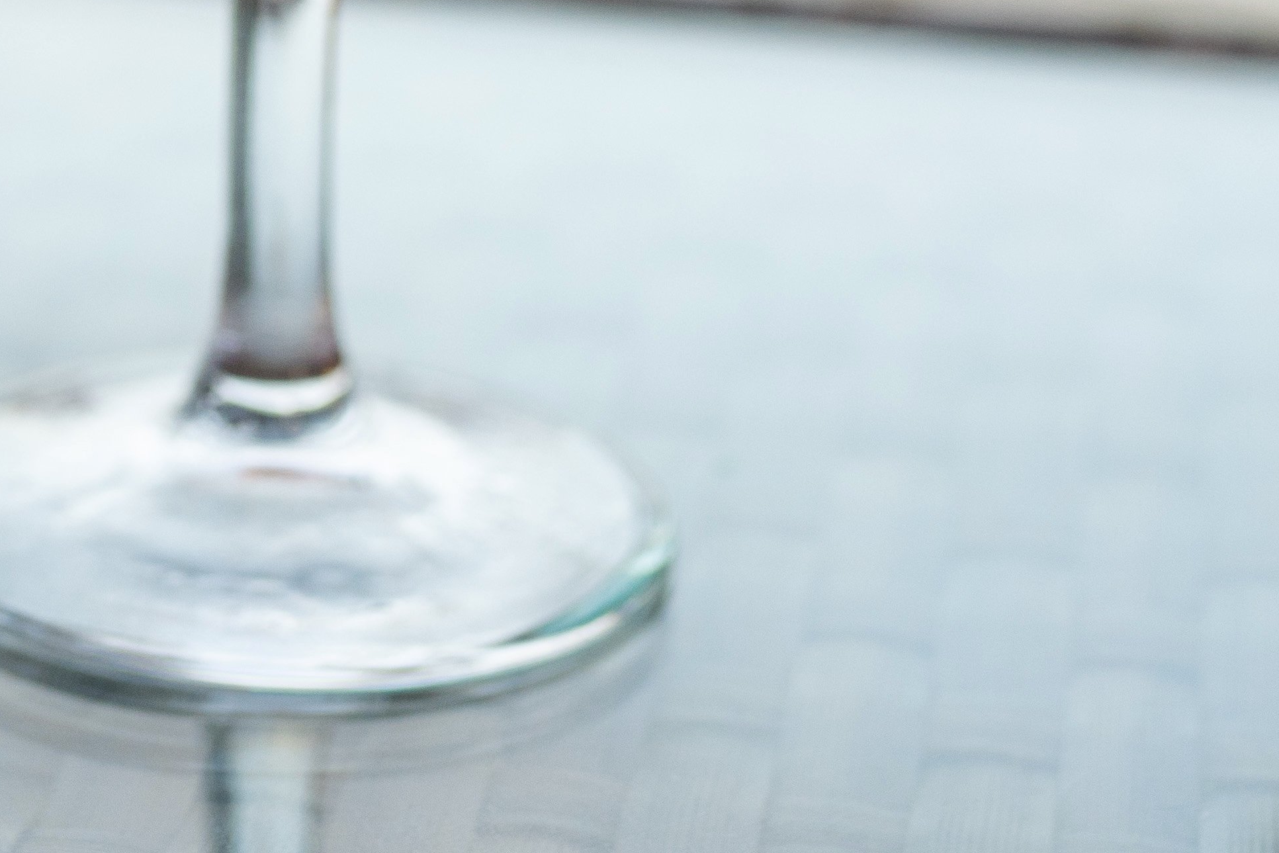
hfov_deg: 14.0
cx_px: -93
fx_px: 5116
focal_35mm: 144
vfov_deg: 9.0
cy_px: -864
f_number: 2.8
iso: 200
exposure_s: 1/250
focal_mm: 35
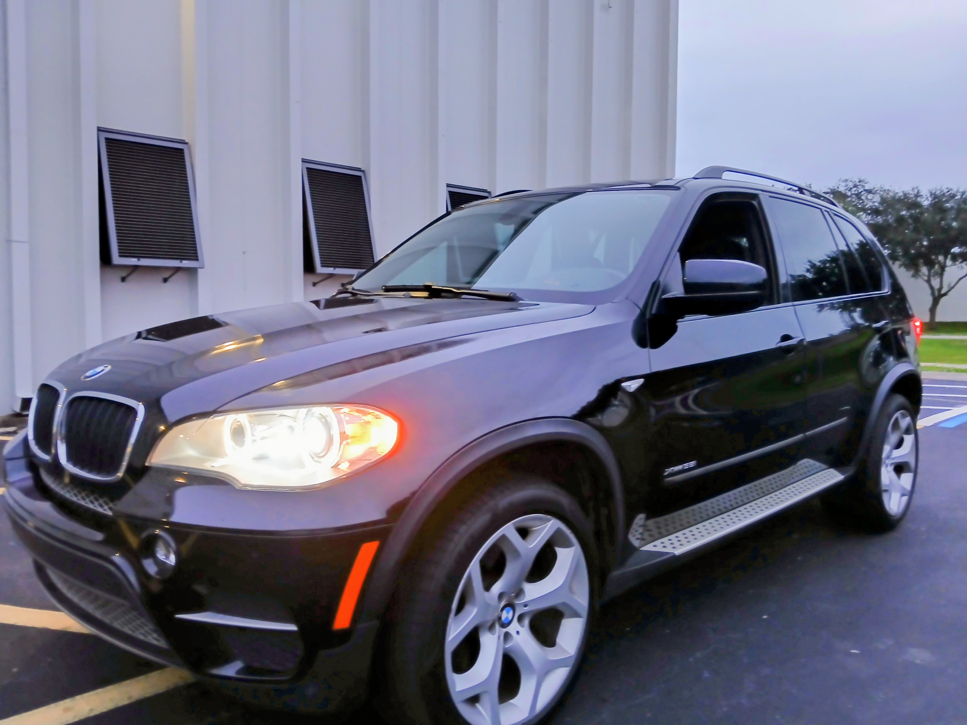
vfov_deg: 53.1
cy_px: 362
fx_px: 726
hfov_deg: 67.3
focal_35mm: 26
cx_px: 484
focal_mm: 3.98
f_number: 1.8
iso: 320
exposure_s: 1/24
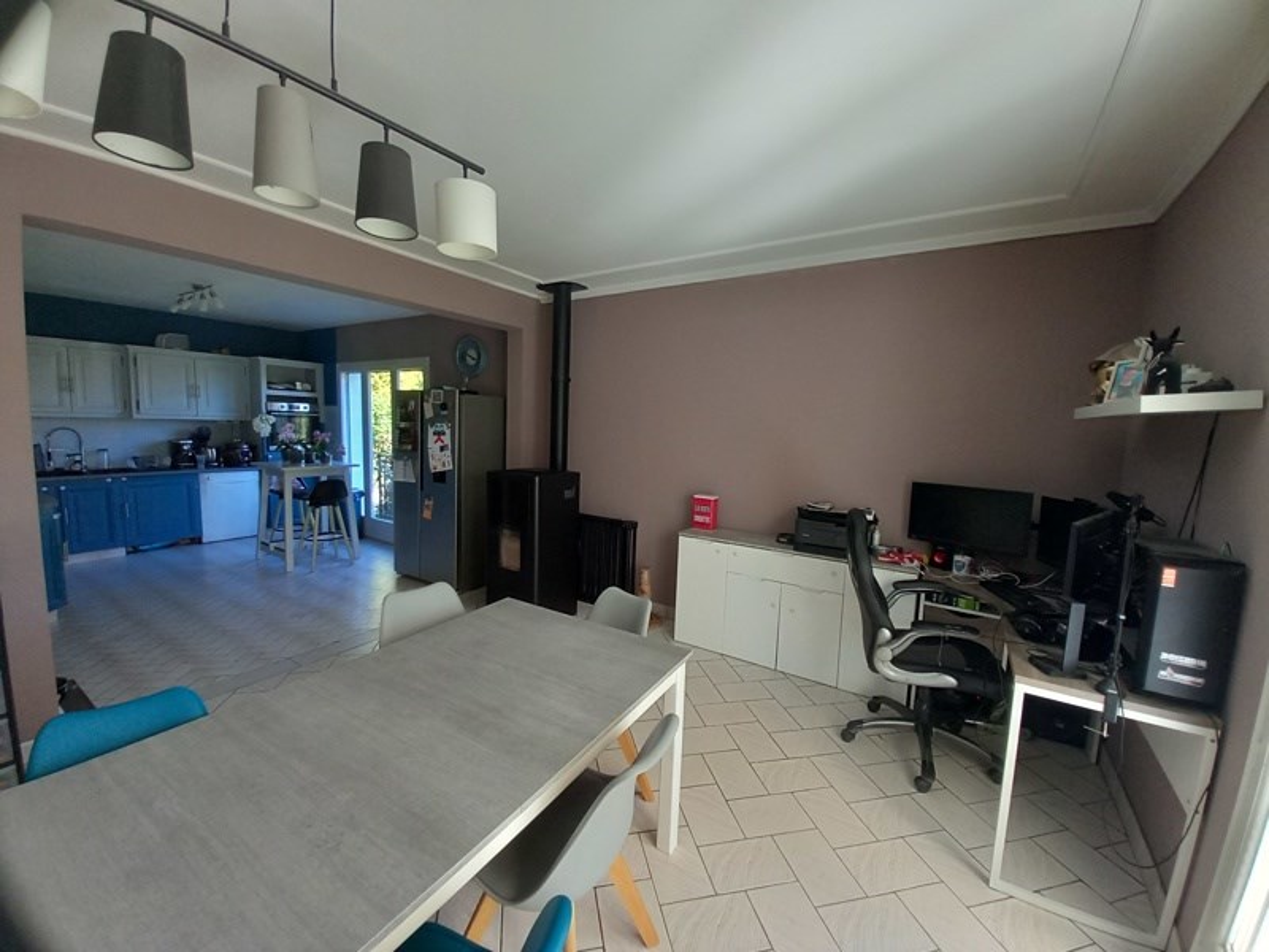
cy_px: 476
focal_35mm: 13
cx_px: 634
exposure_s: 1/100
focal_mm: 1.13
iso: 100
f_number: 2.2
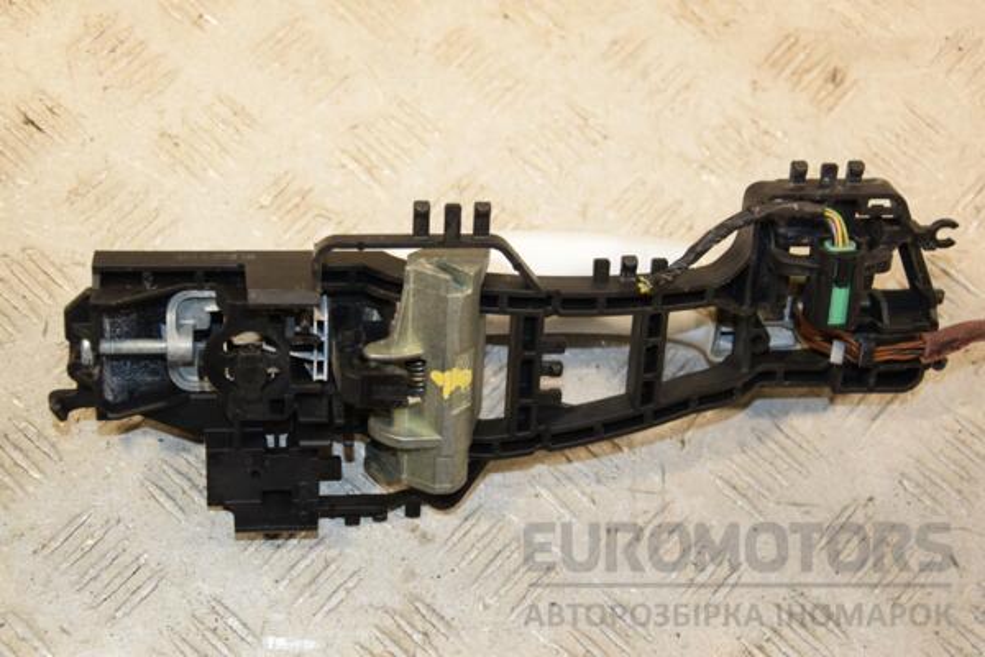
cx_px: 492
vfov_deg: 21.6
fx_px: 1724
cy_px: 328
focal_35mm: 63
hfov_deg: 31.9
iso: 800
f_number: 5.6
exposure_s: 1/200
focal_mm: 42
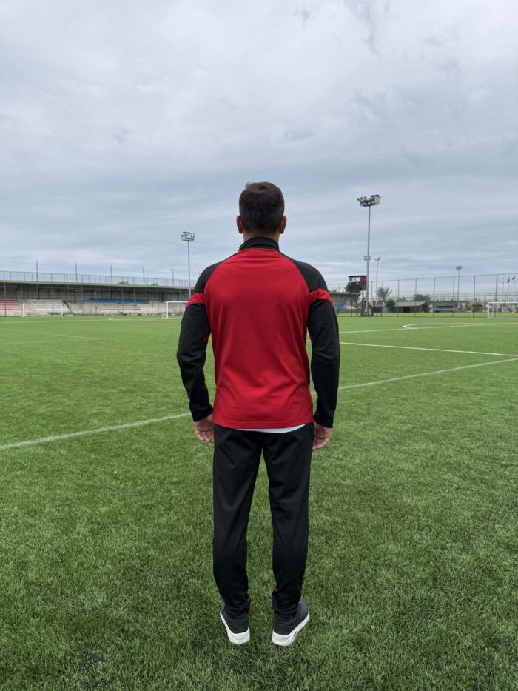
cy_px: 346
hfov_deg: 56.8
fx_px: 479
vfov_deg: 71.6
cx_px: 259
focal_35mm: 24
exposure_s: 1/2525
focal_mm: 6.76
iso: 80
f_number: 1.78
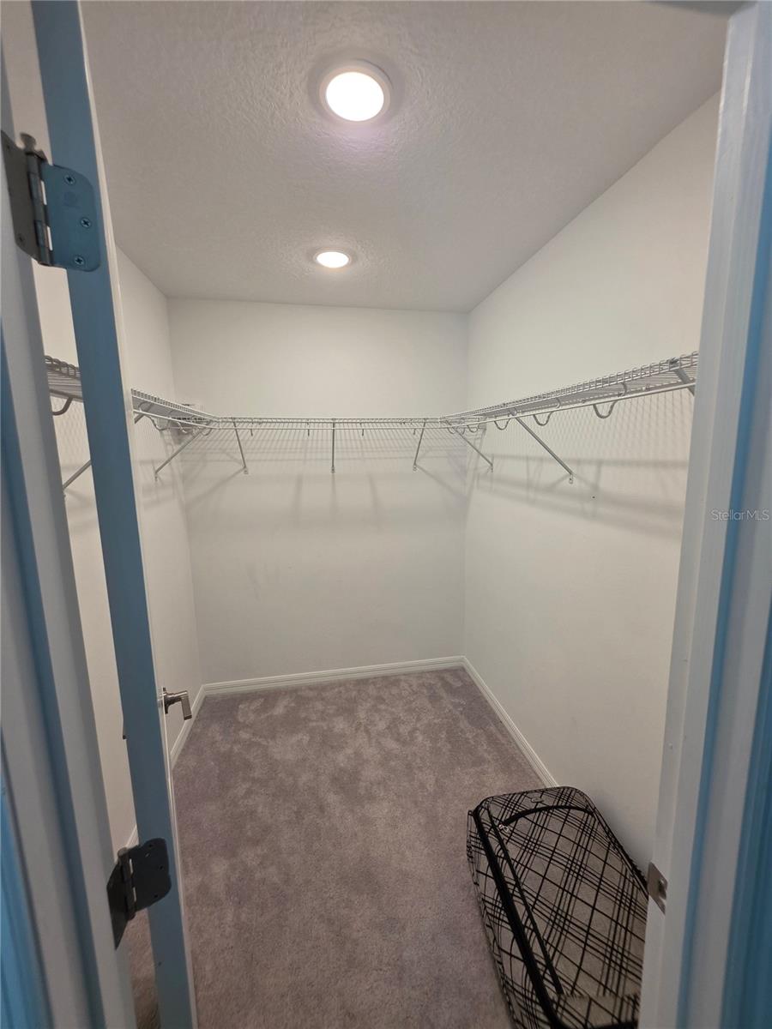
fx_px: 387
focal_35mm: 13
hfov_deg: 89.9
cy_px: 514
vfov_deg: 106.2
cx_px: 386
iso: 125
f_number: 1.9
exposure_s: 1/120
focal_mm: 2.2
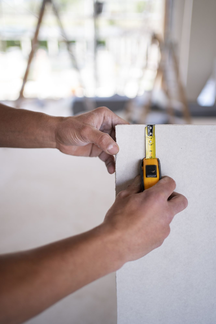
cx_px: 108
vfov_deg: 54.4
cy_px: 162
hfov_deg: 37.8
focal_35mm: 35
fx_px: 315
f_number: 2
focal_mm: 35
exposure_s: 1/640
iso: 320
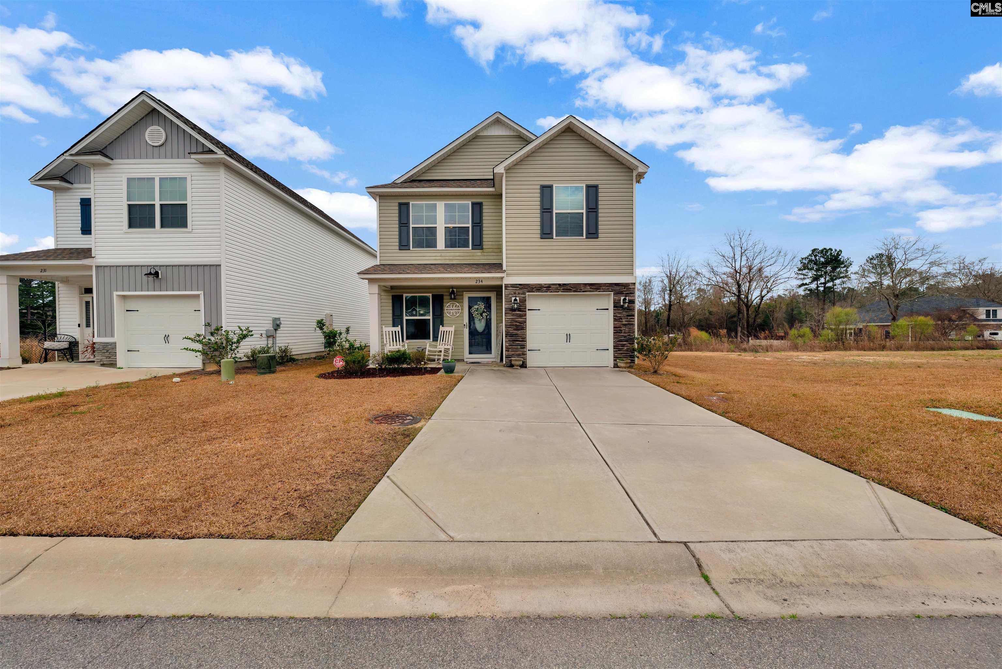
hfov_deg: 112.6
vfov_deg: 90.0
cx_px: 501
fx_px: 334
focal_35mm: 12
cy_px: 334
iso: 200
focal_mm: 12
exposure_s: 1/640
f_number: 7.1
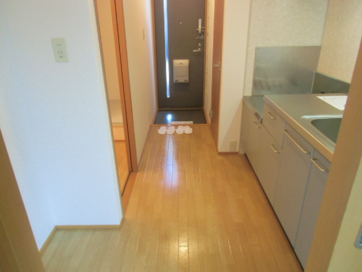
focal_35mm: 24
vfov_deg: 56.8
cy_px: 136
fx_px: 251
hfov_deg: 71.6
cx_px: 181
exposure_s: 1/25
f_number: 3
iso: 400
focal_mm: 4.24
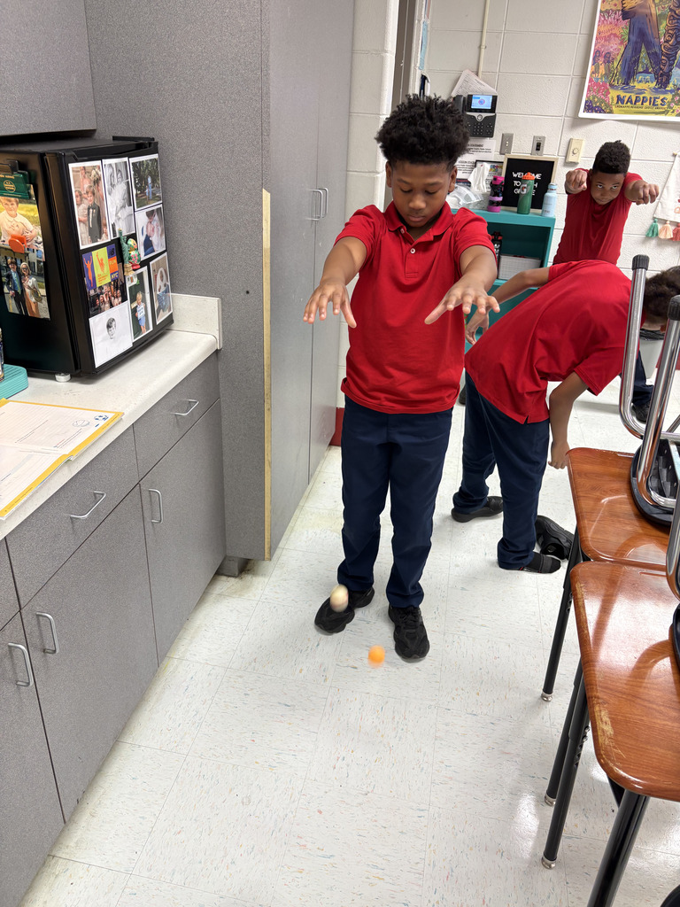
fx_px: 681
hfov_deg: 53.1
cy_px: 454
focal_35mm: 26
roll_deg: -3.1
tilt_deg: -26.6
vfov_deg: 67.3
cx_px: 340
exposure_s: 1/60
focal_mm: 5.96
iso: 80
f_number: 1.6
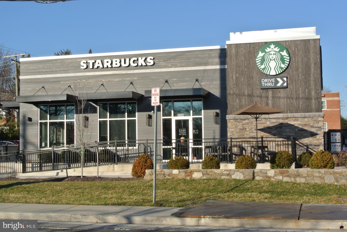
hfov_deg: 36.8
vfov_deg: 25.1
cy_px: 116
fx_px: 521
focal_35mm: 54
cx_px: 174
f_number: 16
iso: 100
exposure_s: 1/60
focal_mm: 20.3
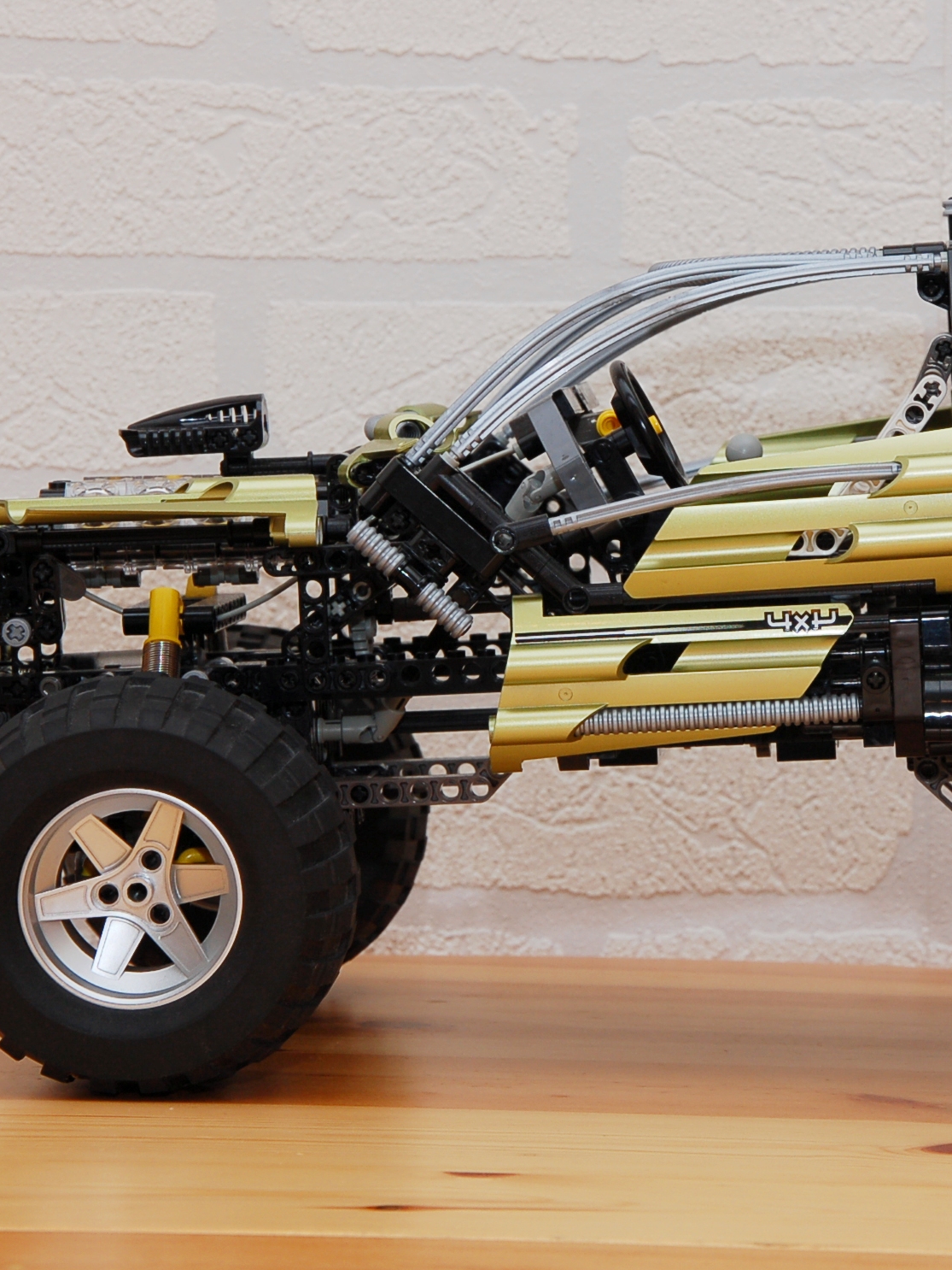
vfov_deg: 12.9
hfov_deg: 9.7
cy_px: 638
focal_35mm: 153
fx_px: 5609
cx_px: 734
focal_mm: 70
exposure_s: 1/60
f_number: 10
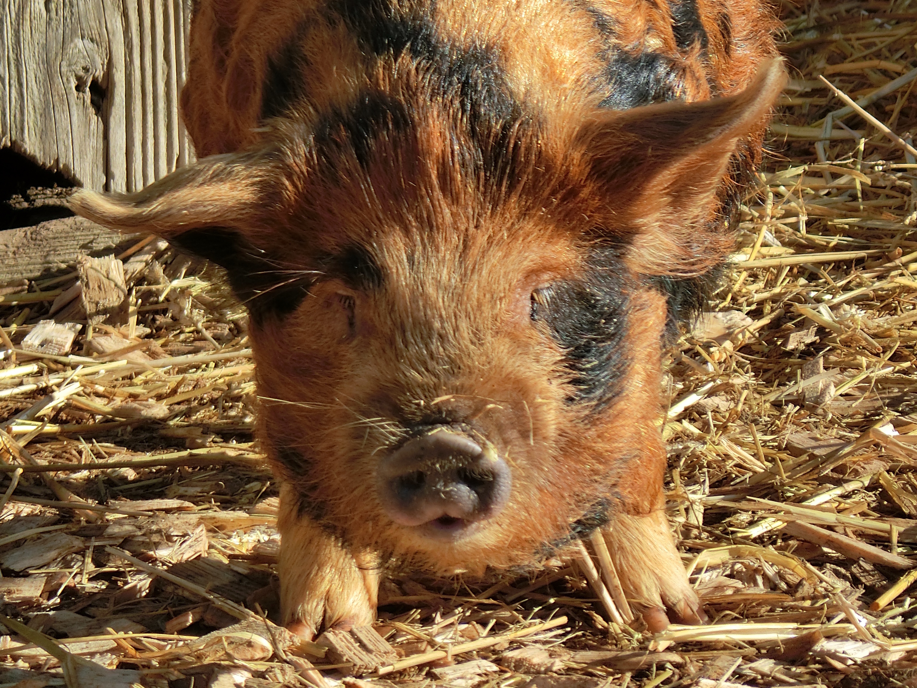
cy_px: 344
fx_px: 11921
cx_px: 458
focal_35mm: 450
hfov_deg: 4.4
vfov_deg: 3.3
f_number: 5.9
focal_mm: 81
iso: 80
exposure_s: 1/200
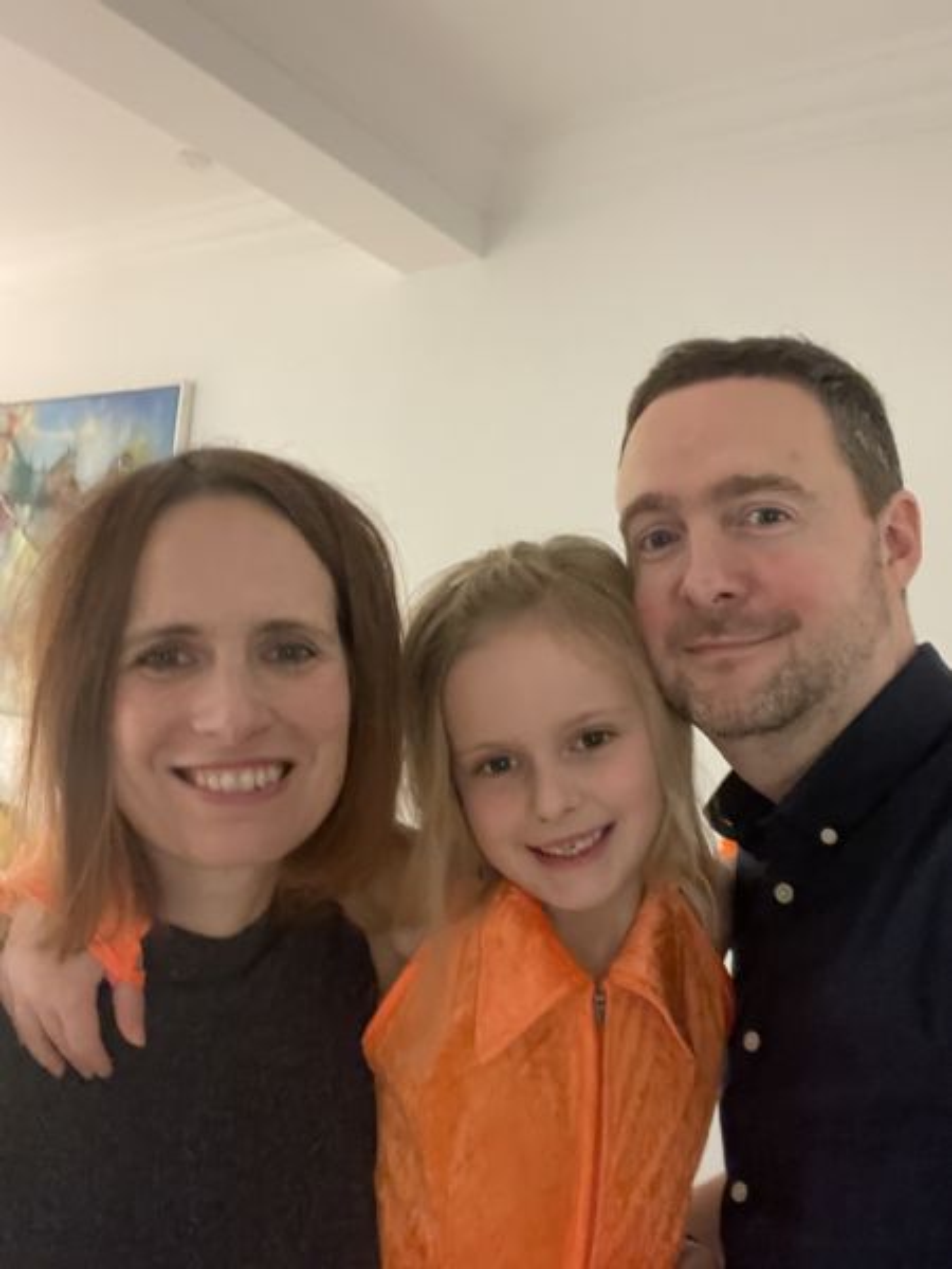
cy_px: 634
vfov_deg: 60.0
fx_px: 1100
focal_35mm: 30
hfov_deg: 46.8
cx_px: 476
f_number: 2.2
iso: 1250
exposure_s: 1/17
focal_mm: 2.71
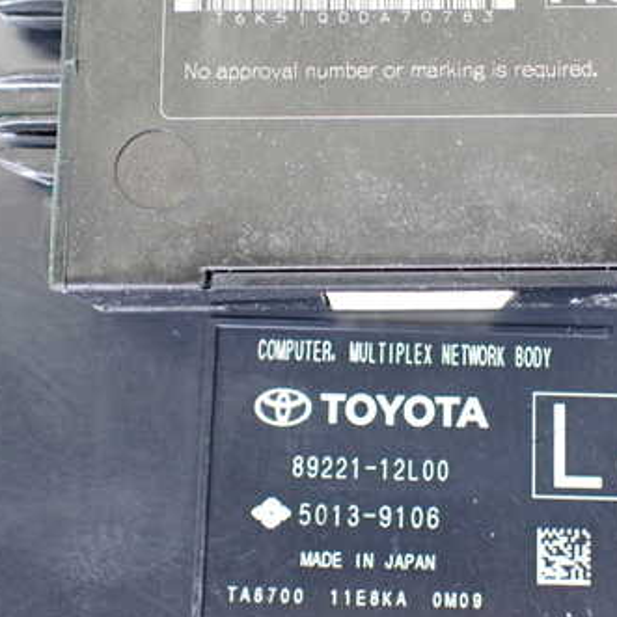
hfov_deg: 35.1
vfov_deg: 35.3
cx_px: 397
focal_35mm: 48
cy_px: 268
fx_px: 968
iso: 800
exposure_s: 1/30
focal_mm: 5.4
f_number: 2.3
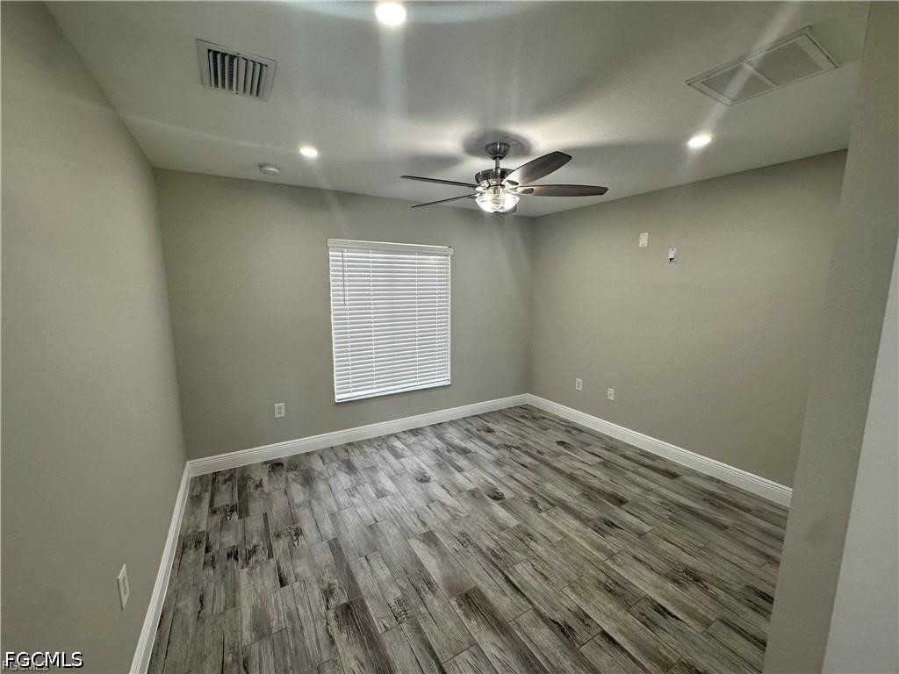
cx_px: 450
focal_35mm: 14
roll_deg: -0.3
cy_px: 337
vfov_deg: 85.7
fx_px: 364
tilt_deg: -8.3
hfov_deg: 102.1
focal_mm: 2.22
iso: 125
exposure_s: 1/120
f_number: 2.2
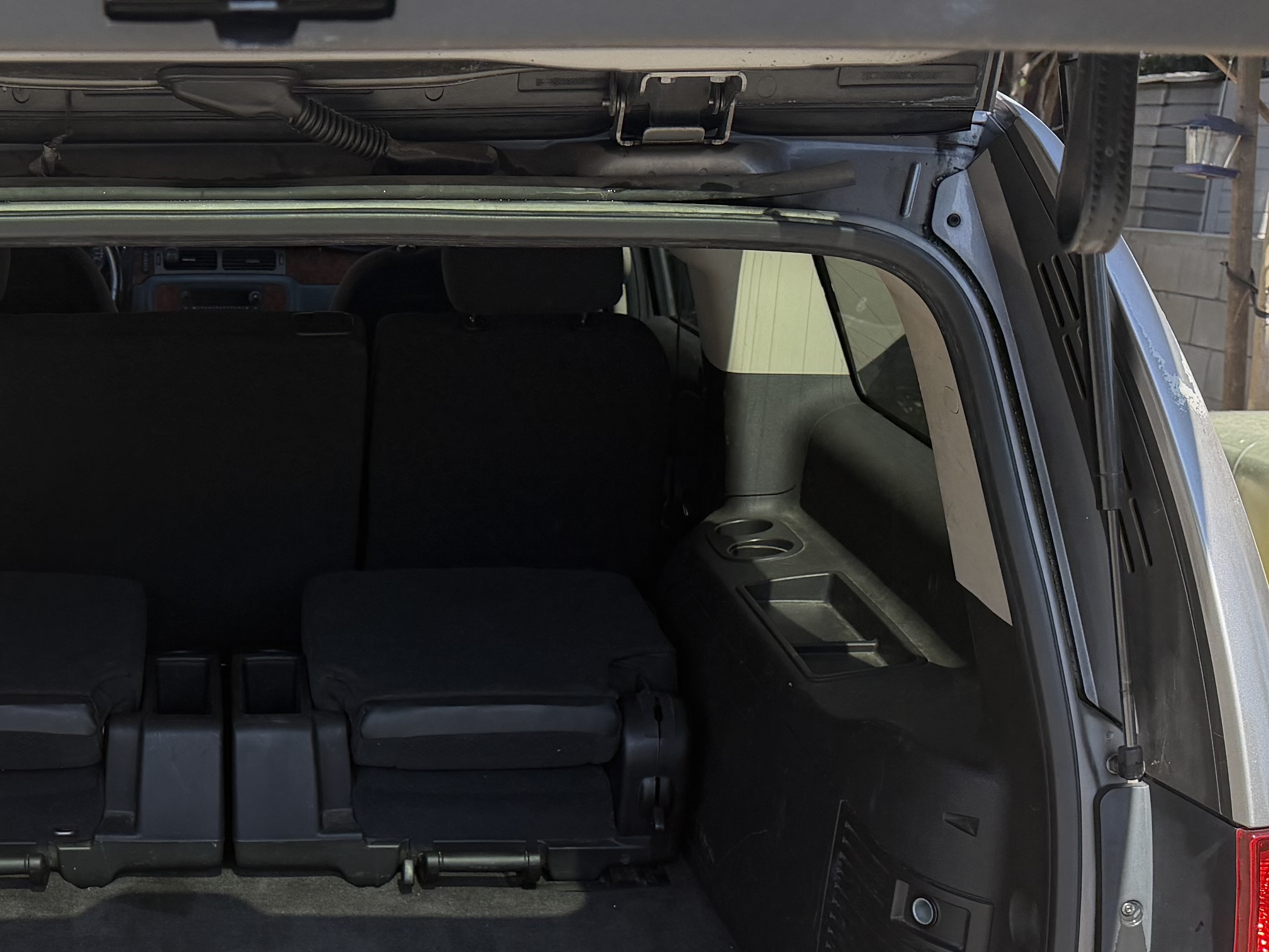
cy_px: 770
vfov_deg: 26.5
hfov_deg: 34.4
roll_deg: +1.2
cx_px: 247
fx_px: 1980
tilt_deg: -16.2
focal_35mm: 54
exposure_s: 1/1385
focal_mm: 6.76
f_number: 1.78
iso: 100
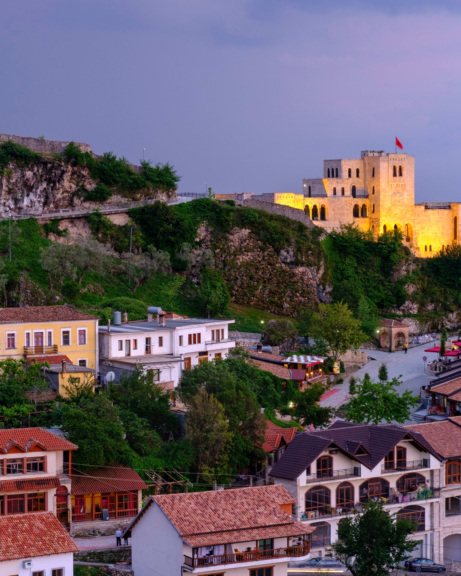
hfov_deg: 17.5
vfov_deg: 22.0
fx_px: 1484
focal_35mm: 87
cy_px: 267
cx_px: 100
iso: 200
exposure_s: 1
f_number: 9
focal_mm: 35
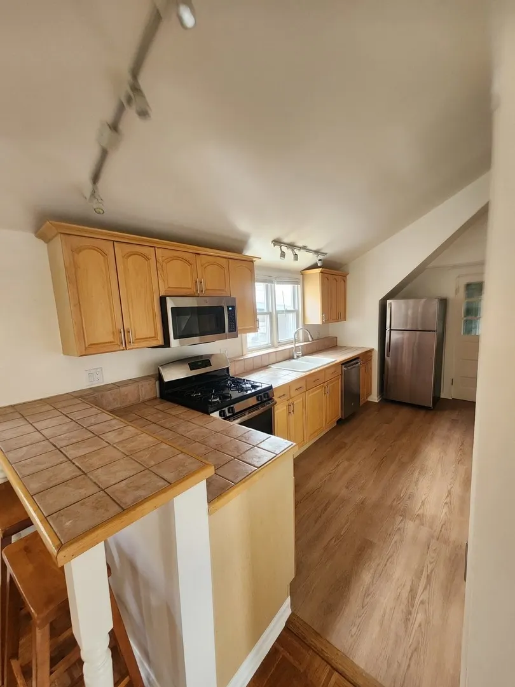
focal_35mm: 13
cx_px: 258
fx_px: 258
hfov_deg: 89.9
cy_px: 344
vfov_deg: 106.2
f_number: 2.2
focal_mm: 2.2
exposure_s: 1/60
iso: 400
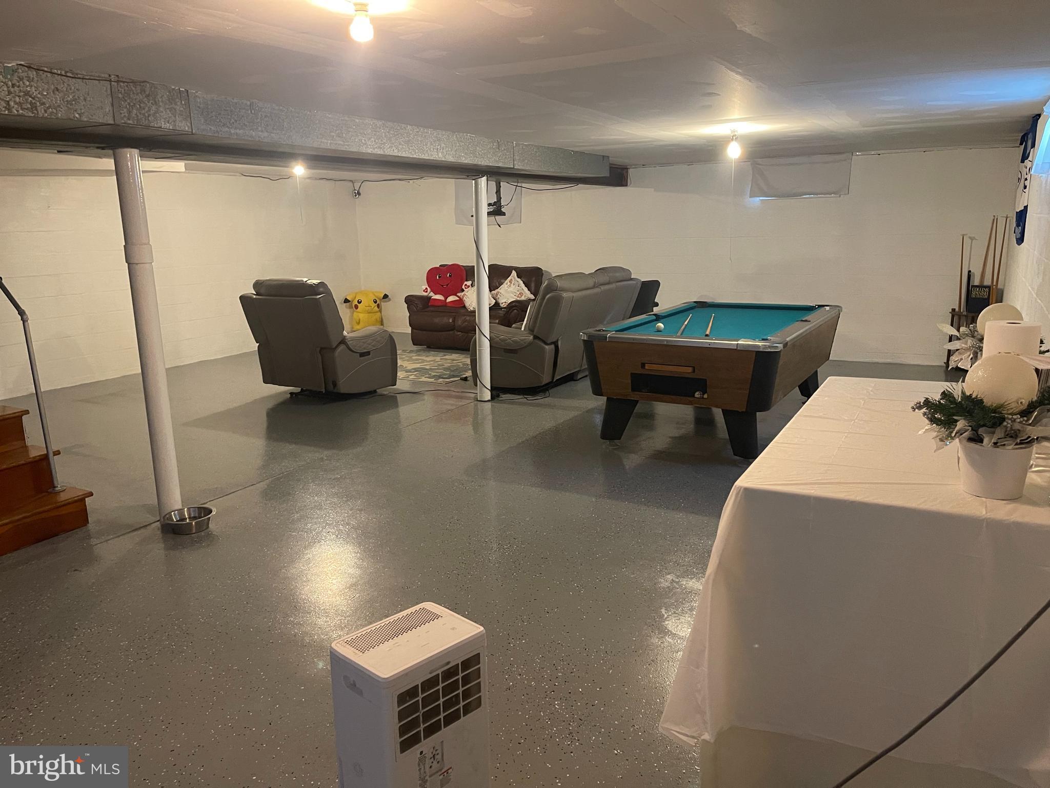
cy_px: 394
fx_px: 758
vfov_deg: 54.9
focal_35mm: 25
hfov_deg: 69.4
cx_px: 525
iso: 400
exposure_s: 1/40
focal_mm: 5.1
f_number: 1.6
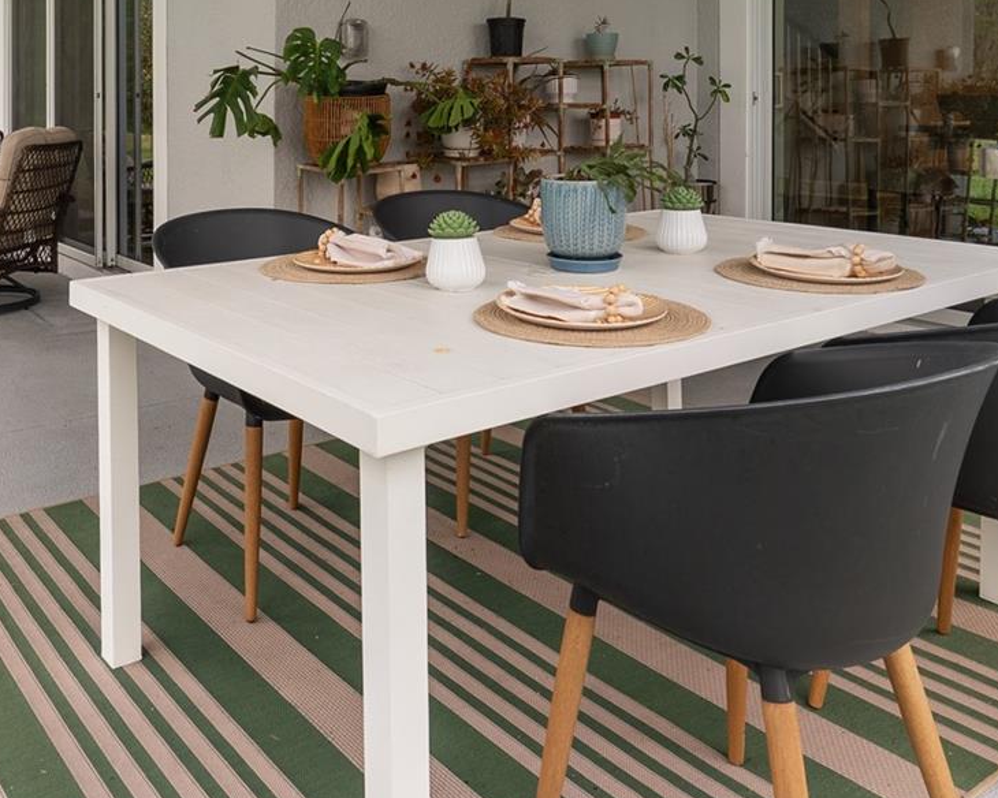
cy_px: 100
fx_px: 1034
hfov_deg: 50.9
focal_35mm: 35
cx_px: 362
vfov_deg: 39.6
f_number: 8
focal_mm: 17
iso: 100
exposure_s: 1/3
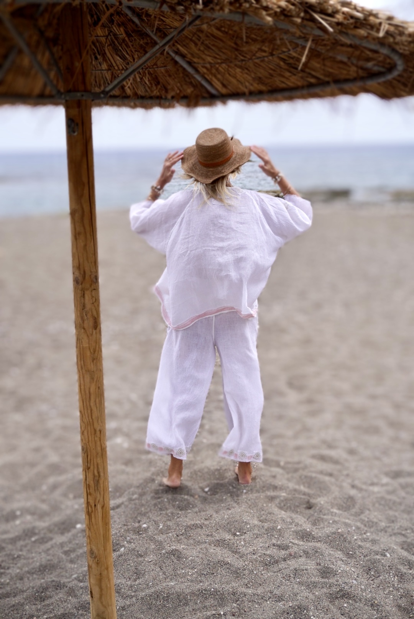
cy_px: 310
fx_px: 749
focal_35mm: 44
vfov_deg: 44.9
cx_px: 207
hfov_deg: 30.9
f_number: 5.6
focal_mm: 29
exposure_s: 1/640
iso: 100
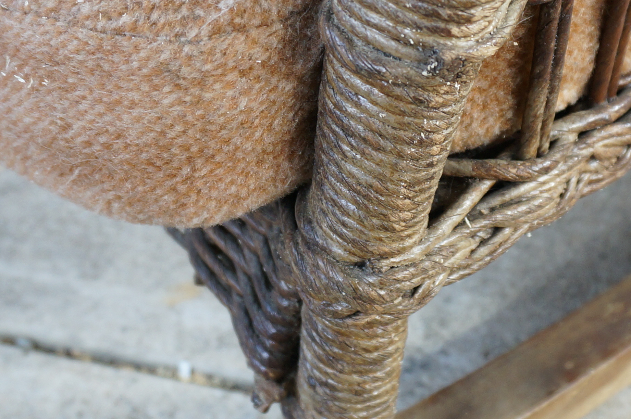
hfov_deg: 25.1
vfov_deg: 17.0
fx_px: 1401
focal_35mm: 80
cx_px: 470
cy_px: 124
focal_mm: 20
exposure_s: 1/60
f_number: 4
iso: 400
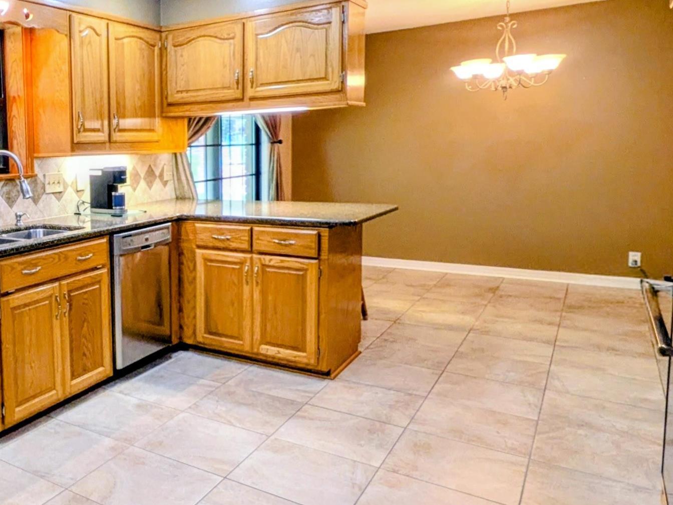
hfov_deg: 49.9
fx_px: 622
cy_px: 208
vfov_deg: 44.0
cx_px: 56
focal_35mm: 32
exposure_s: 1/60
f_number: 2.2
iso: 183
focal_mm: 1.85
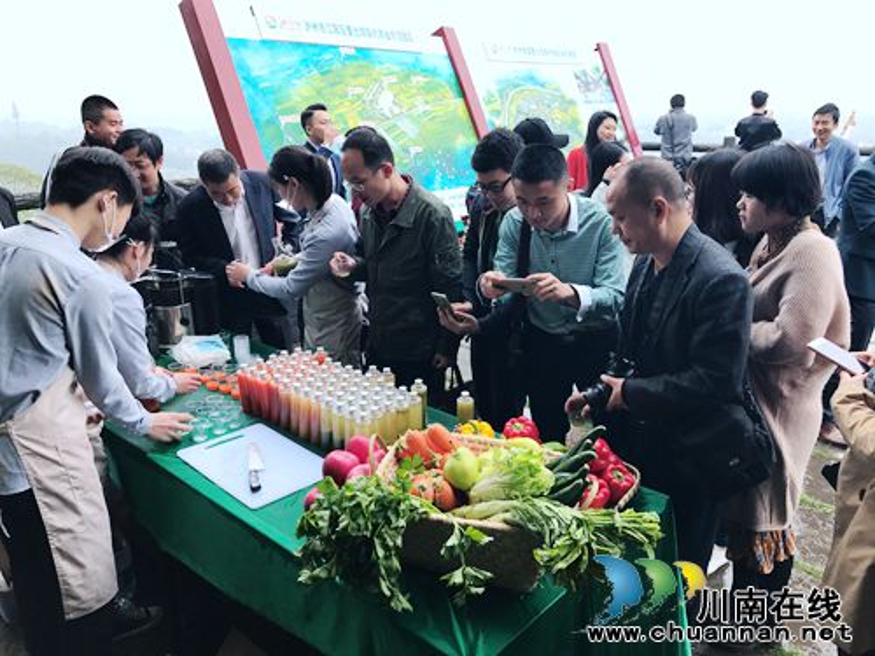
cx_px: 438
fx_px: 708
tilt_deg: -15.1
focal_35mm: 28
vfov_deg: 49.7
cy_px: 328
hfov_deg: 63.4
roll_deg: -1.1
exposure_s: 1/179
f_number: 1.8
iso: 20
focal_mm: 3.99
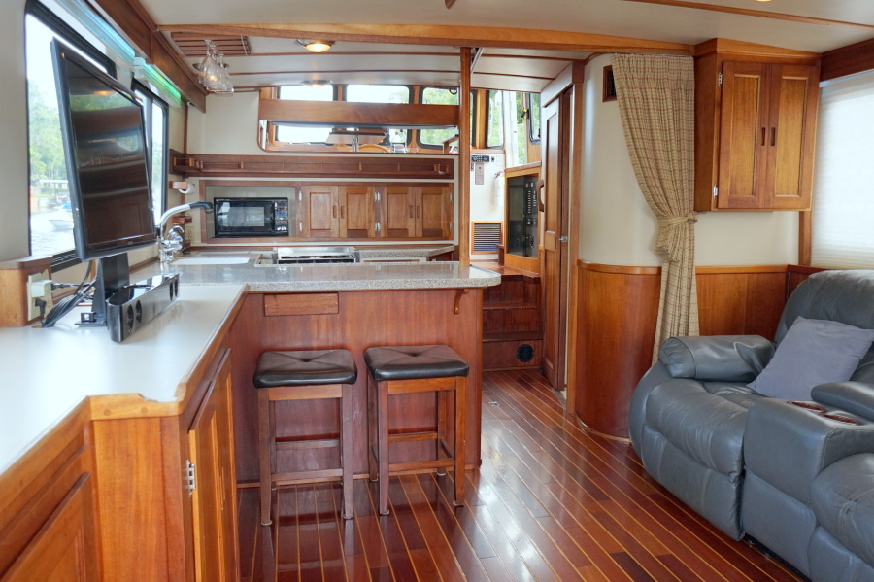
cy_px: 291
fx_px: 582
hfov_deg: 73.8
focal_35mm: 24
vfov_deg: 53.1
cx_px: 437
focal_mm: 16
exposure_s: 1/60
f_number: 4
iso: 250
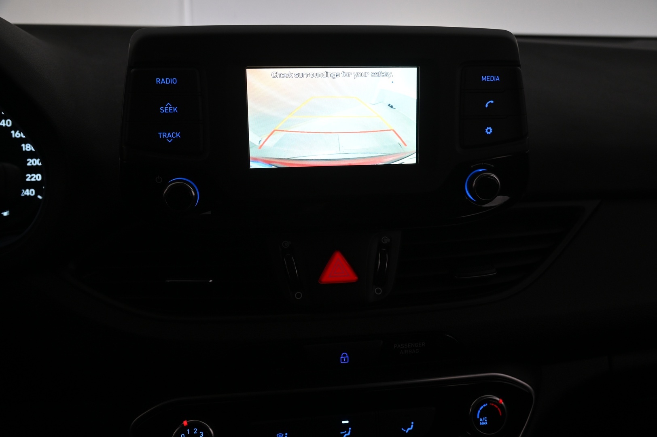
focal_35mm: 34
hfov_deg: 55.8
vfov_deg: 38.8
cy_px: 218
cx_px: 328
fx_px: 620
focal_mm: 34
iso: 2000
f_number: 6.3
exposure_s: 1/80
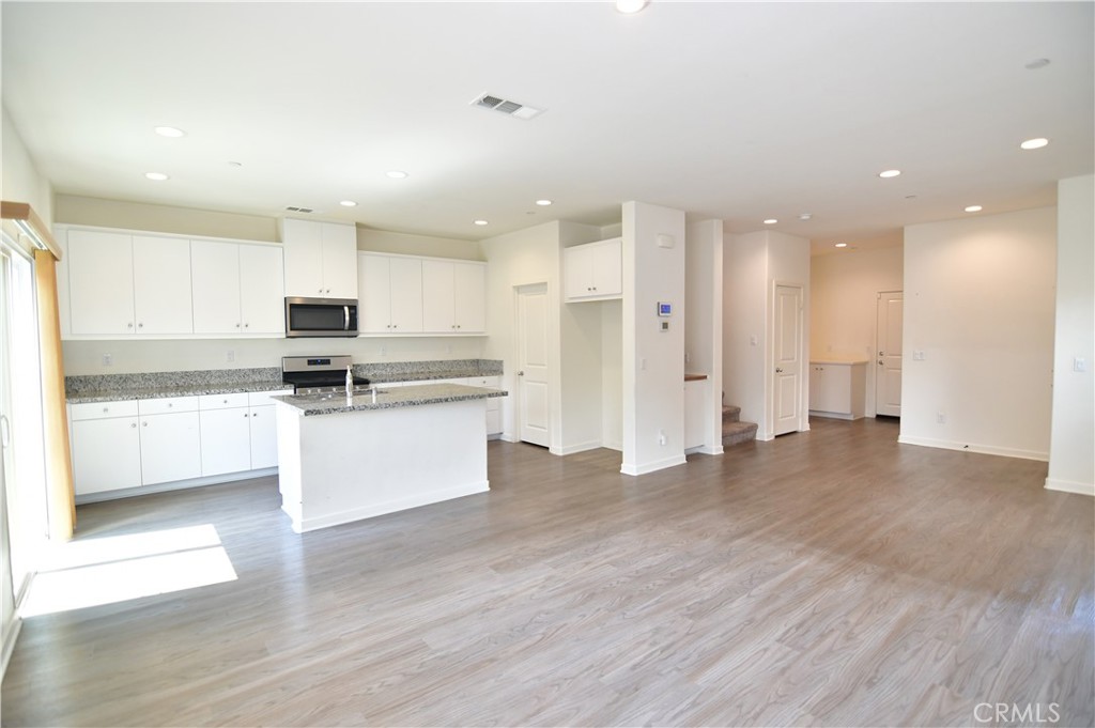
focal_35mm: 16
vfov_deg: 73.7
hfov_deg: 96.8
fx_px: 486
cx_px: 548
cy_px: 364
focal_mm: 11
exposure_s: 1/200
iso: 640
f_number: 3.2
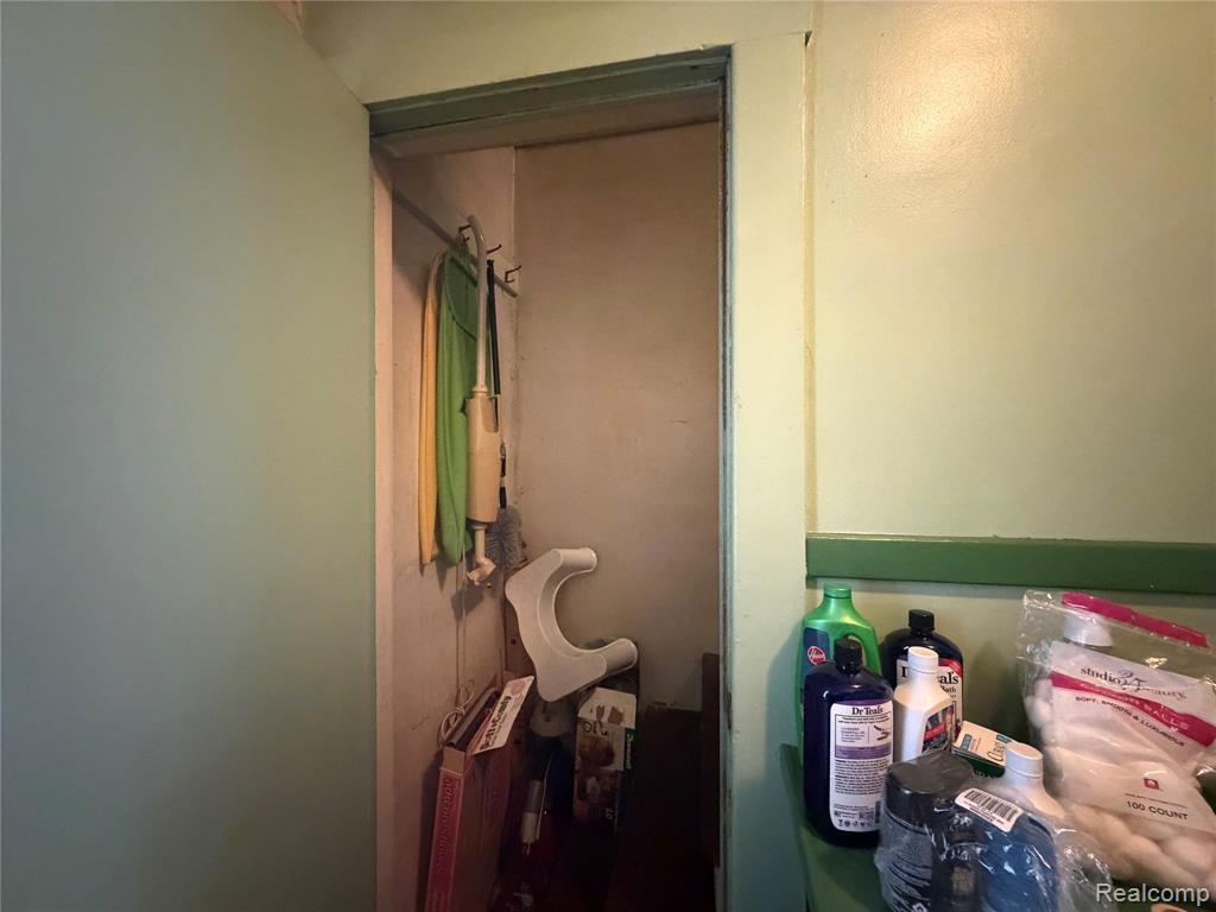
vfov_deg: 85.7
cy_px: 456
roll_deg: +1.0
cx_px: 608
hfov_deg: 102.1
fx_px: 492
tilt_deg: +1.5
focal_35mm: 14
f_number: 2.2
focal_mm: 2.22
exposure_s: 1/40
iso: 1250
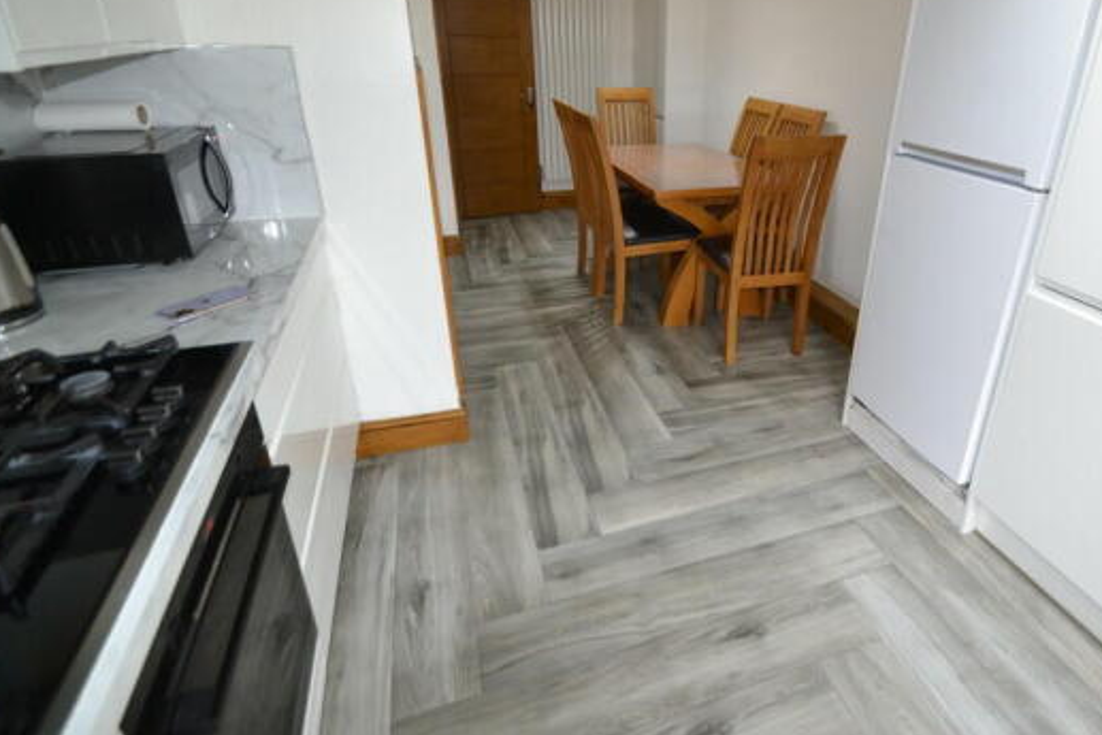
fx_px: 582
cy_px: 280
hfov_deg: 85.6
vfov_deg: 63.8
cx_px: 672
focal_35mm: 19
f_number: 3.5
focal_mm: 10
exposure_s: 1/60
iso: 450
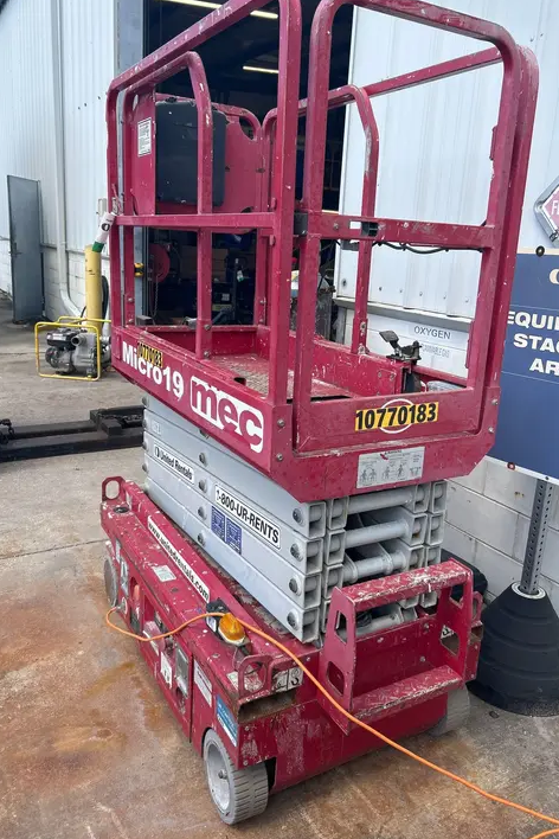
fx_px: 652
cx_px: 300
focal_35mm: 28
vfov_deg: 65.5
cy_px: 413
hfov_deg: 46.4
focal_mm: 5.7
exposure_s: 1/949
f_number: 1.5
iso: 50
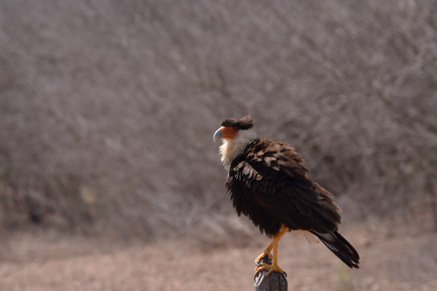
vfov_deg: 3.1
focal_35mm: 445
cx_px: 259
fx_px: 5400
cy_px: 178
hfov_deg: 4.6
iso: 100
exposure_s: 1/200
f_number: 9
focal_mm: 200
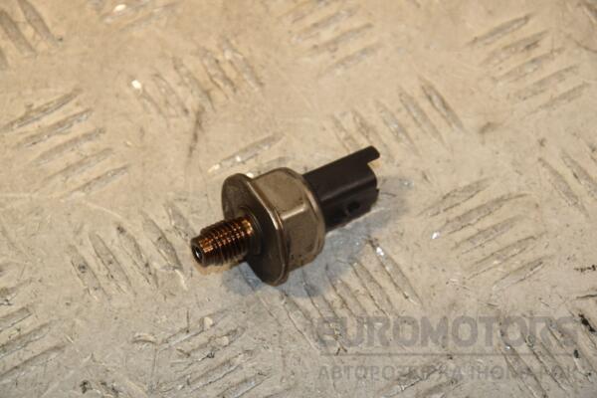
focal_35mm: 158
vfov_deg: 8.7
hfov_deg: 13.0
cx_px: 298
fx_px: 2612
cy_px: 199
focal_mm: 105
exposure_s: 1/200
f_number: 8
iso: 800
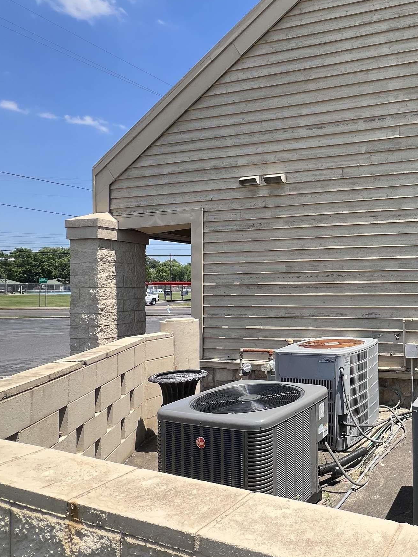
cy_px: 279
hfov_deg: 49.6
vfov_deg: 73.9
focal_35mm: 23
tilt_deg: +0.2
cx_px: 405
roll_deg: +1.4
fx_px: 370
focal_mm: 1.57
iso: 32
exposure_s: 1/889
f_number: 1.8
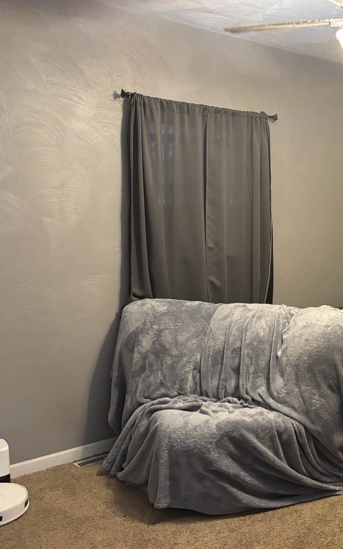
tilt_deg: -6.5
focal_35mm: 39
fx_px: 583
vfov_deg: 50.4
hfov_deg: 30.0
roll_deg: -0.3
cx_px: 360
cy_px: 269
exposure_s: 1/30
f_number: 1.6
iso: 500
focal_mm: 5.96
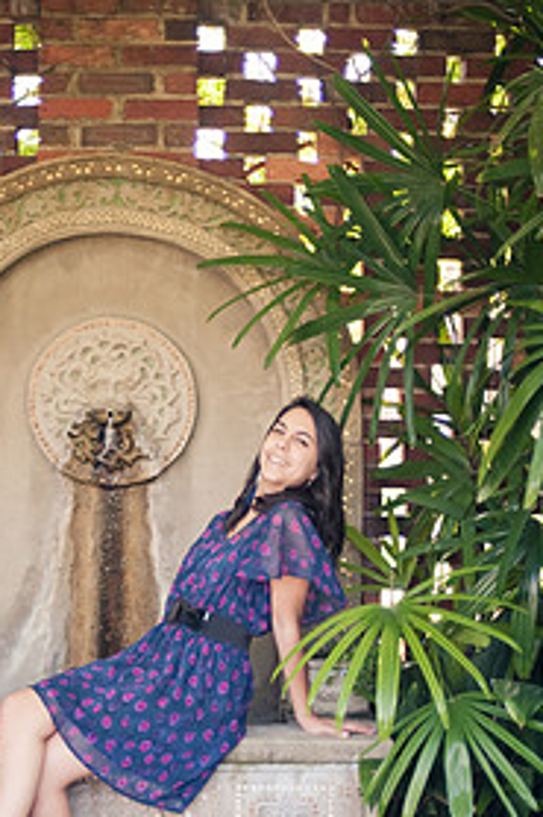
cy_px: 541
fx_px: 1835
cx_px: 166
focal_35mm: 81
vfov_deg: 25.0
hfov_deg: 16.8
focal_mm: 50
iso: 320
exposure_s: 1/640
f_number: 1.4
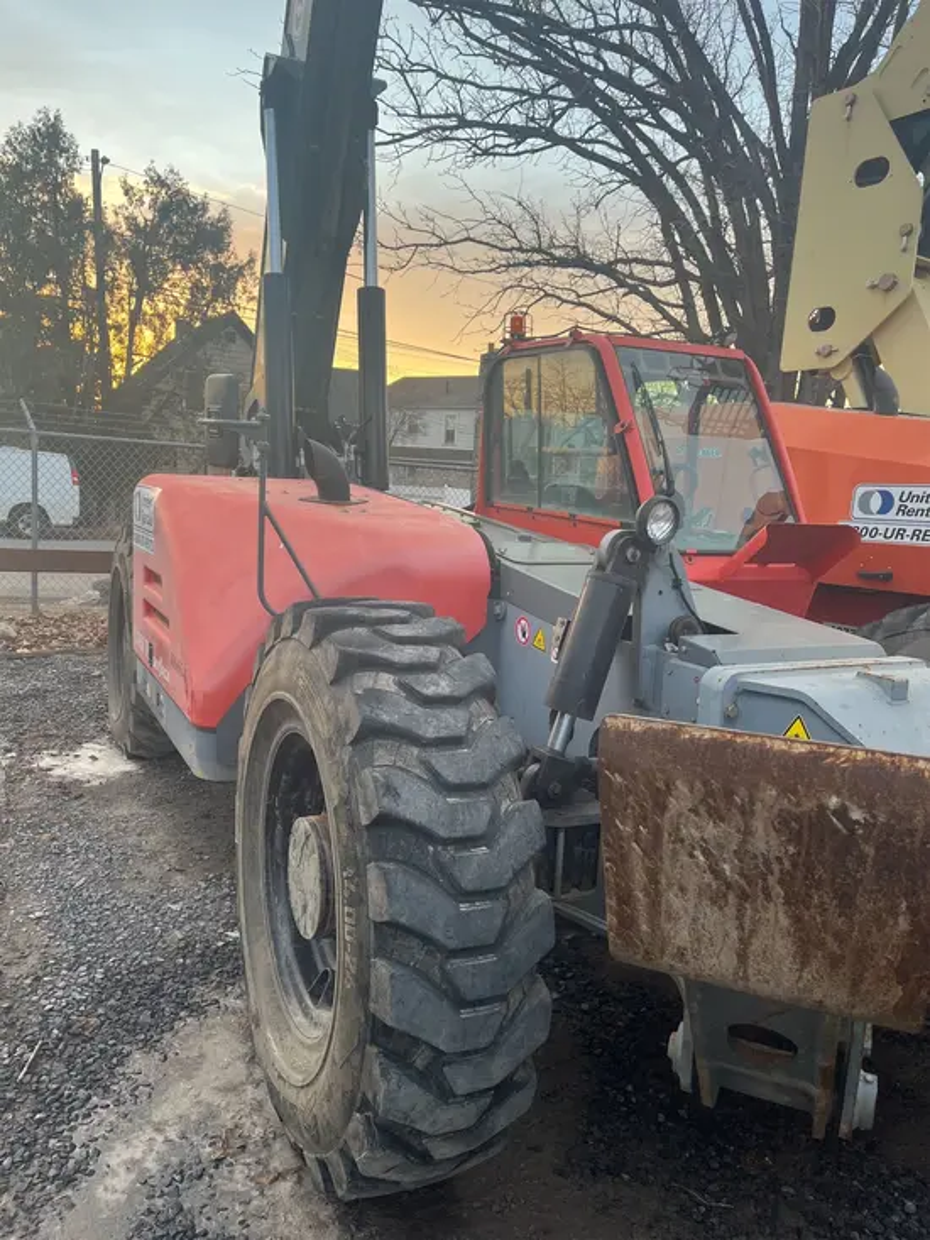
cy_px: 620
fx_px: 931
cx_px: 465
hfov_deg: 53.1
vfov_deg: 67.3
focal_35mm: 26
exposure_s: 1/129
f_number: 1.6
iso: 40
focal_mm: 5.1
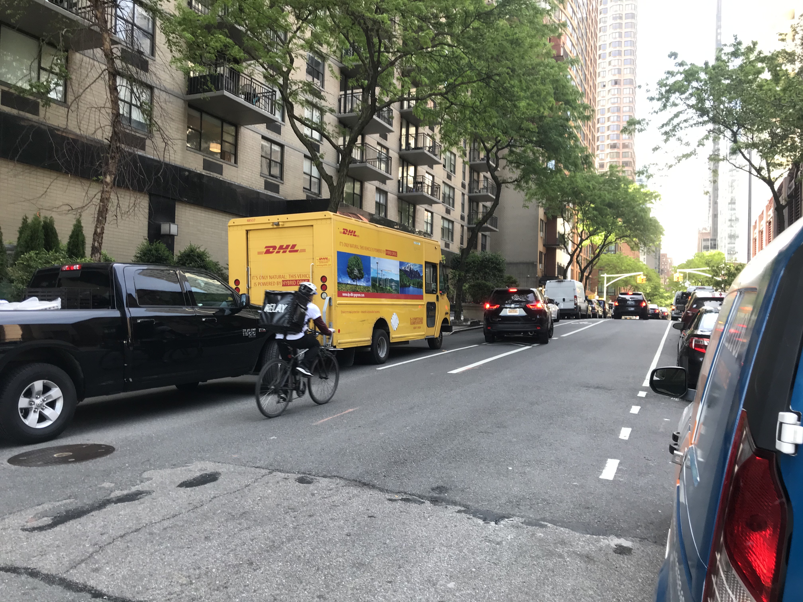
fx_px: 650
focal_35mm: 28
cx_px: 402
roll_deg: -1.2
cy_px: 301
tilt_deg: +1.4
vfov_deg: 49.7
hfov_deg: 63.4
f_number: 1.8
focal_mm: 3.99
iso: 25
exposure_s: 1/120
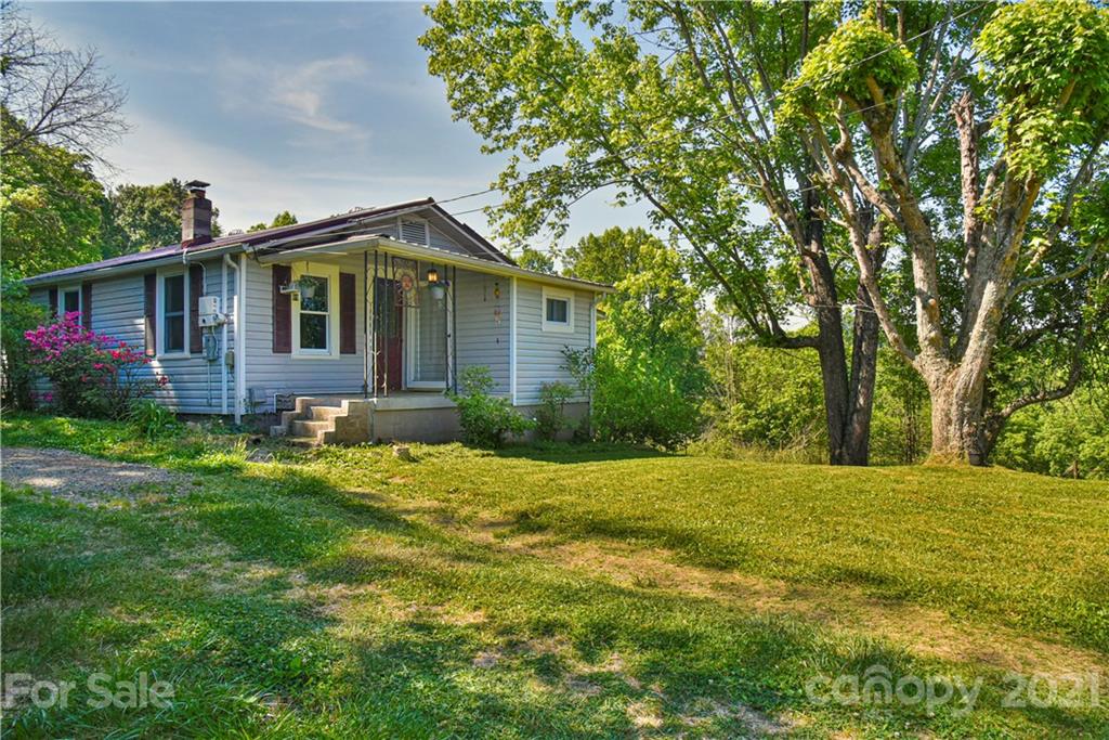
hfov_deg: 73.7
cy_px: 370
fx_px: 739
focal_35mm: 24
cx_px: 554
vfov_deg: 53.1
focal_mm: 24
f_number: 11
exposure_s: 1/500
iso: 1600
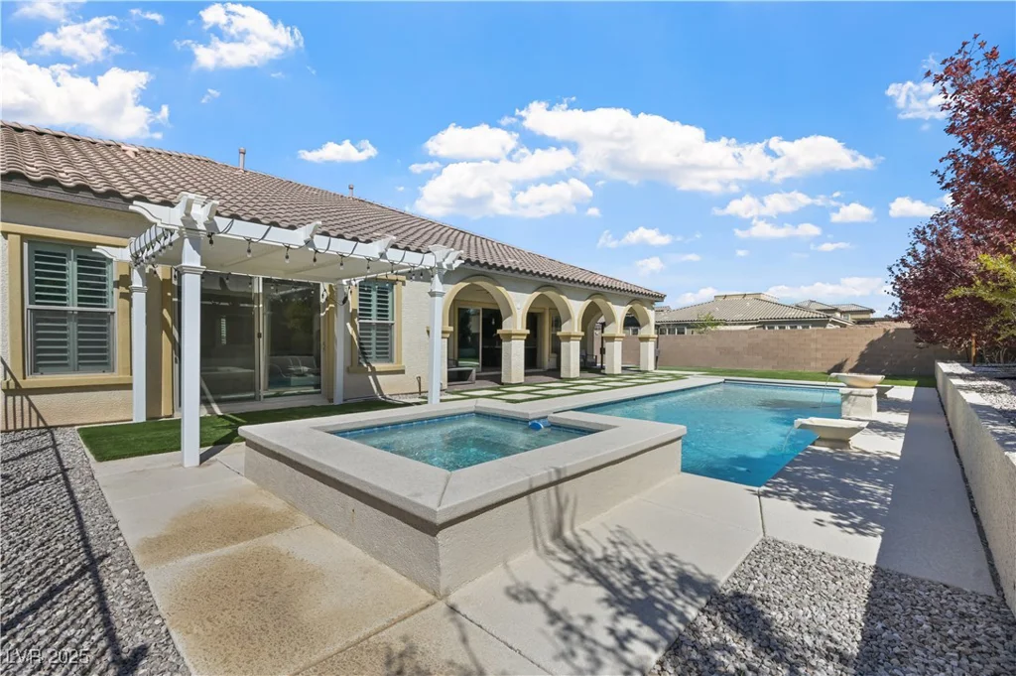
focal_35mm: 16
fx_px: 451
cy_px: 338
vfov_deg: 73.7
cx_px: 508
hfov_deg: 96.8
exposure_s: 1/8000
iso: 500
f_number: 8
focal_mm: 16
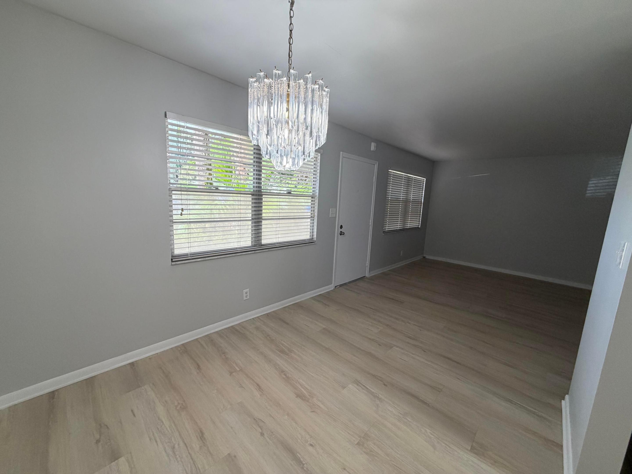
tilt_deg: -9.6
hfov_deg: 102.1
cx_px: 316
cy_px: 237
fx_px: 256
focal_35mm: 14
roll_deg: -2.7
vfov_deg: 85.7
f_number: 2.2
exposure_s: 1/120
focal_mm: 2.22
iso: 125
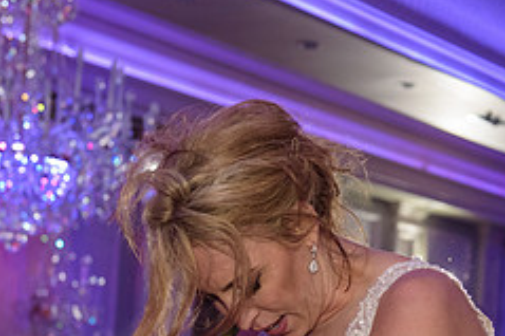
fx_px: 1500
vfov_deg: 12.6
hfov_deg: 19.0
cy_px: 331
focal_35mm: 107
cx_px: 368
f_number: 3.2
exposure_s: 1/125
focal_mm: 44
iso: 1600
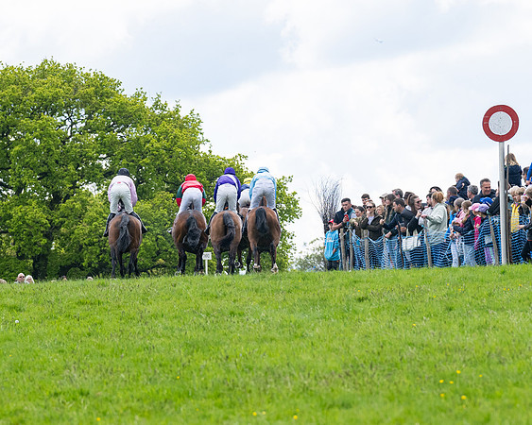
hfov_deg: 5.5
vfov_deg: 4.4
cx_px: 237
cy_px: 216
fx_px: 5526
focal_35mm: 351
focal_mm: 200
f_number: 6.3
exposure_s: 1/1250
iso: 400
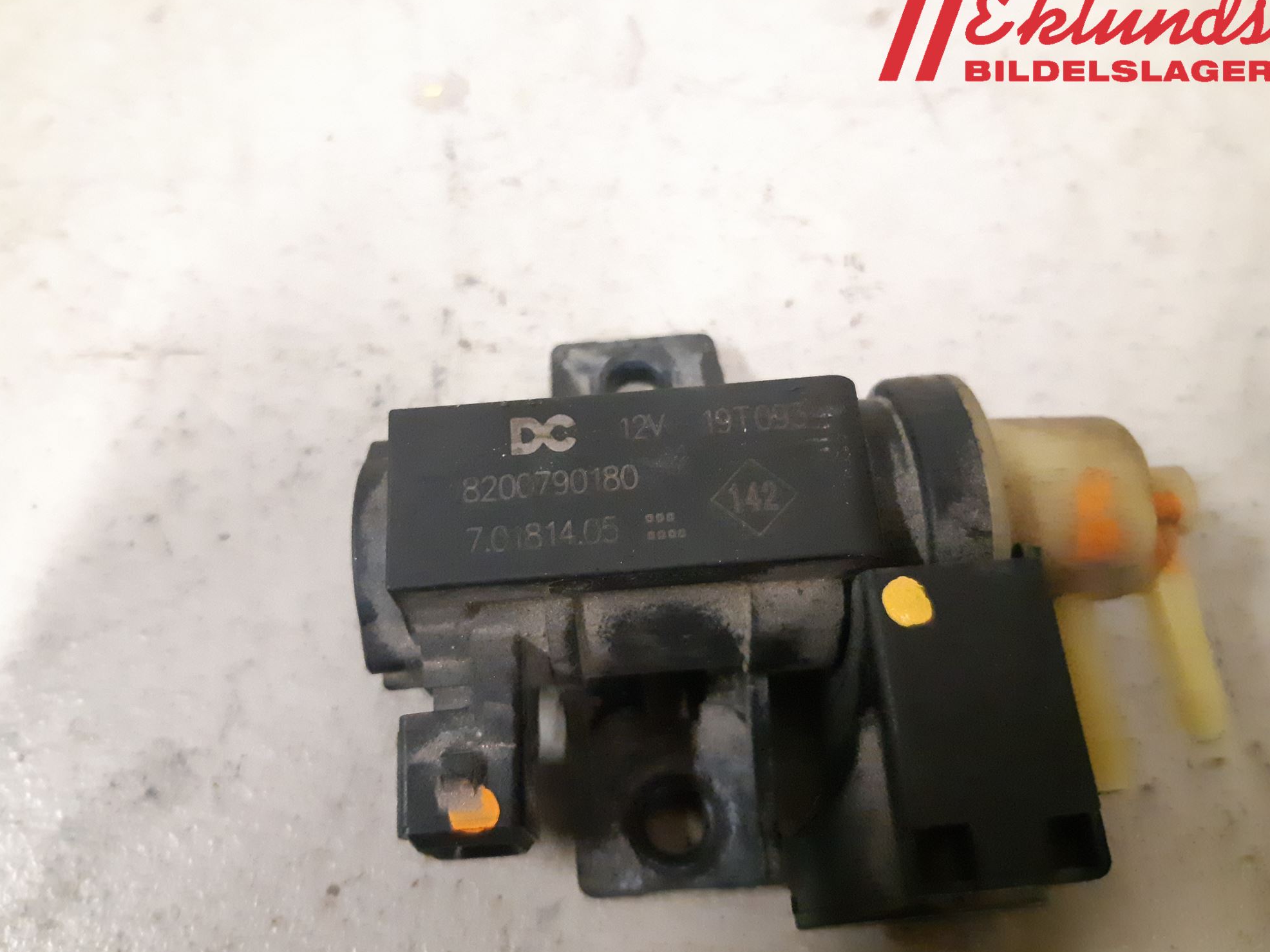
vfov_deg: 51.4
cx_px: 614
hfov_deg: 65.3
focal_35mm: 27
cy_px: 467
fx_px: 991
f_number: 1.7
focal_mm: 3.93
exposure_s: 1/100
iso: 800
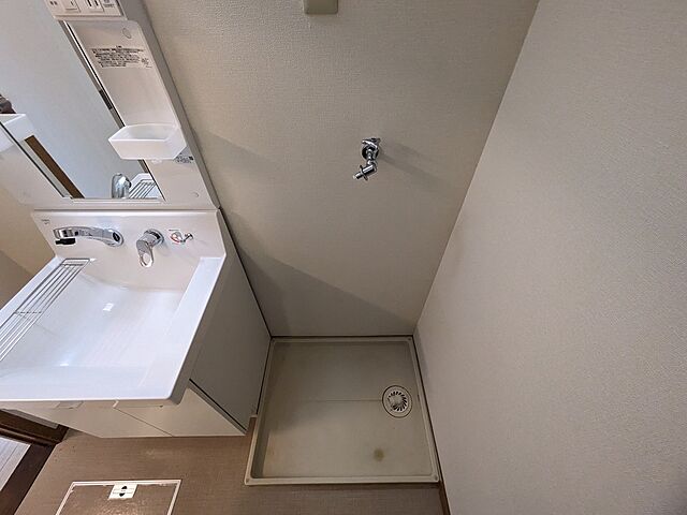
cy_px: 258
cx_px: 344
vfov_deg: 85.7
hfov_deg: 102.1
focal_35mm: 14
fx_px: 278
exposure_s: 1/120
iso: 638
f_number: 2.2
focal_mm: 1.83
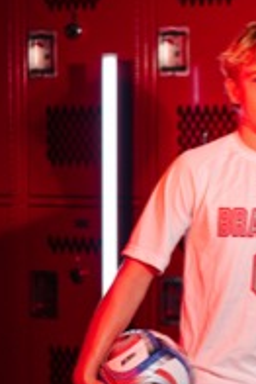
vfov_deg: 14.3
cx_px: 249
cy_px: 255
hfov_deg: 9.6
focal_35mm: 143
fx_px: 1523
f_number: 2.8
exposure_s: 1/250
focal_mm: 70
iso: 125
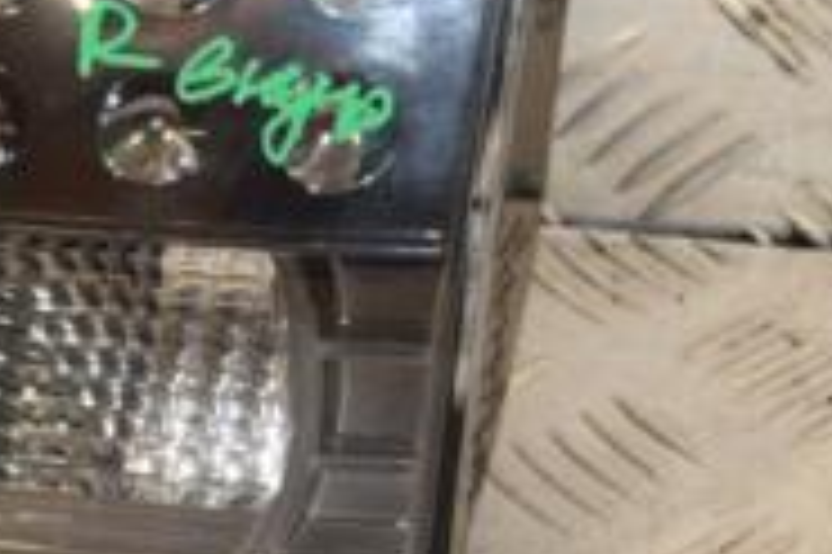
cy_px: 108
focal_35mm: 243
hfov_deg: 8.4
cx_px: 54
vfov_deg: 5.6
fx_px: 5611
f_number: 6.3
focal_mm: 50
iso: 800
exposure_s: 1/200
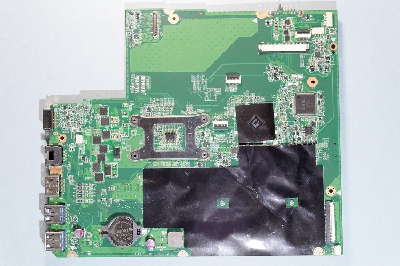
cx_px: 200
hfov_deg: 42.4
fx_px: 516
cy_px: 133
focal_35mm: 46
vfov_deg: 28.9
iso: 100
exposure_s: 1/2.5
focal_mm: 31
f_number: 8
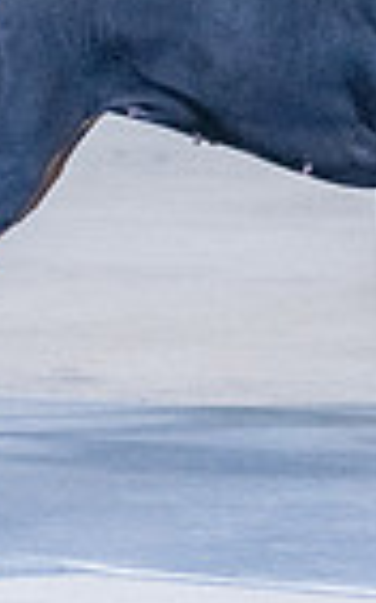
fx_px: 5990
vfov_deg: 5.7
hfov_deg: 3.6
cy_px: -334
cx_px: 352
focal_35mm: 365
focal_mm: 75
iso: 6400
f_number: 4
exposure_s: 1/400
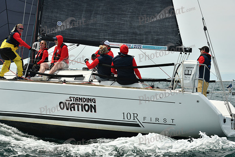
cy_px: 78
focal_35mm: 70
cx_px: 118
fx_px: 457
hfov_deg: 28.8
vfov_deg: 19.5
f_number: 8
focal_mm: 70
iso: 320
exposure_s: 1/1250
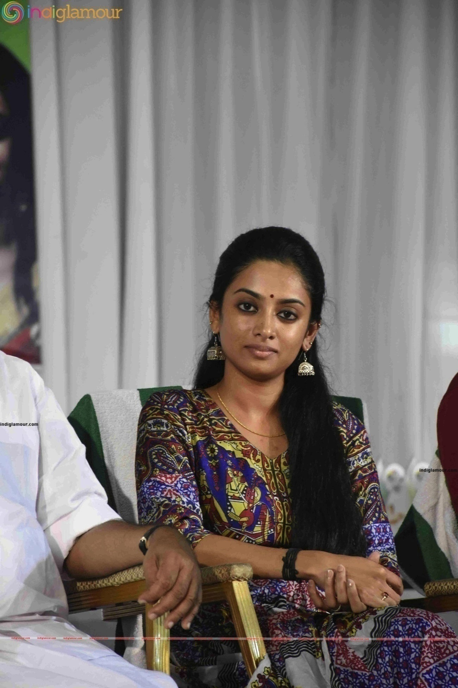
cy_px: 344
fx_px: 4007
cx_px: 229
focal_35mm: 210
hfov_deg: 6.5
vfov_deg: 9.8
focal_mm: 140
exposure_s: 1/100
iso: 2500
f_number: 5.6
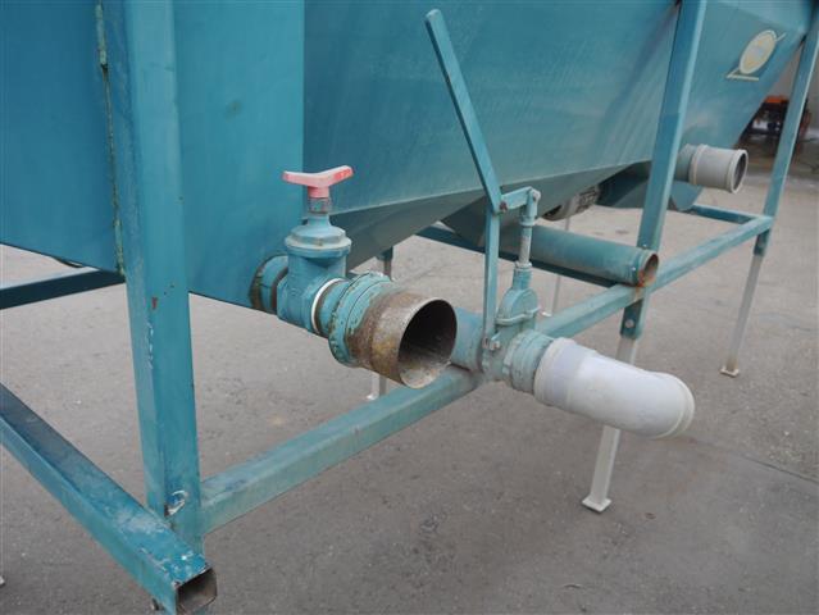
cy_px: 308
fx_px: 663
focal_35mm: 28
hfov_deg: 63.4
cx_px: 410
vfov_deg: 49.8
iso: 160
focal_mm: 14
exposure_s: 1/125
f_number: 4
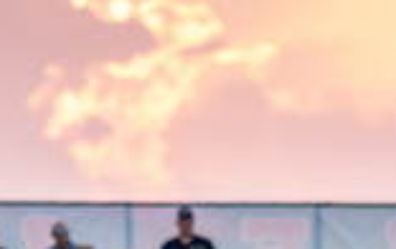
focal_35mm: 754
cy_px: 553
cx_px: 256
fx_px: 8149
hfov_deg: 2.8
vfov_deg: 1.7
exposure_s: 1/1000
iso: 640
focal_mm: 129
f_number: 2.8
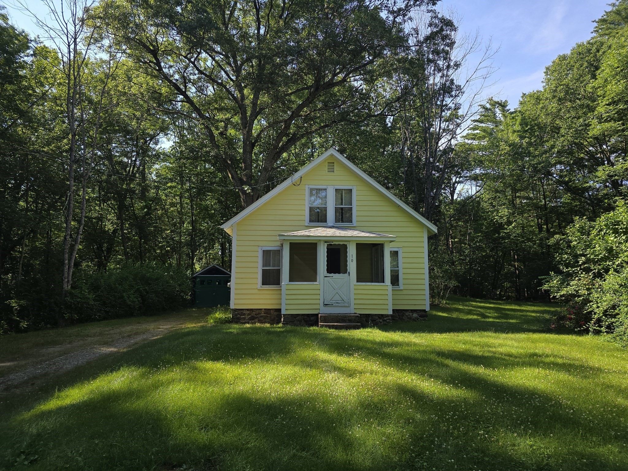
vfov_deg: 58.9
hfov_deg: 73.9
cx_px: 314
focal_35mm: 23
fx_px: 417
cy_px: 236
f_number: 1.7
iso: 12
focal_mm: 6.3
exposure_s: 1/285
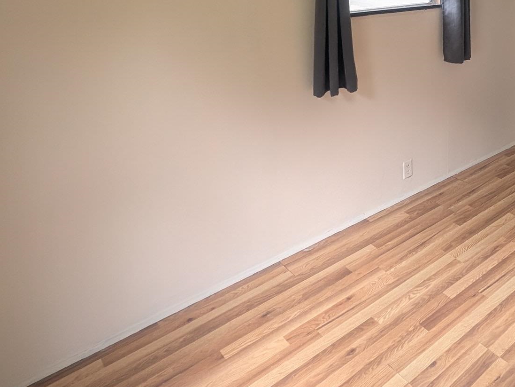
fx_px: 417
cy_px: 9
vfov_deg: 43.4
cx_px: 525
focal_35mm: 28
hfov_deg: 50.2
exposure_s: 1/85.2
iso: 101
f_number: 1.7
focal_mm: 2.02
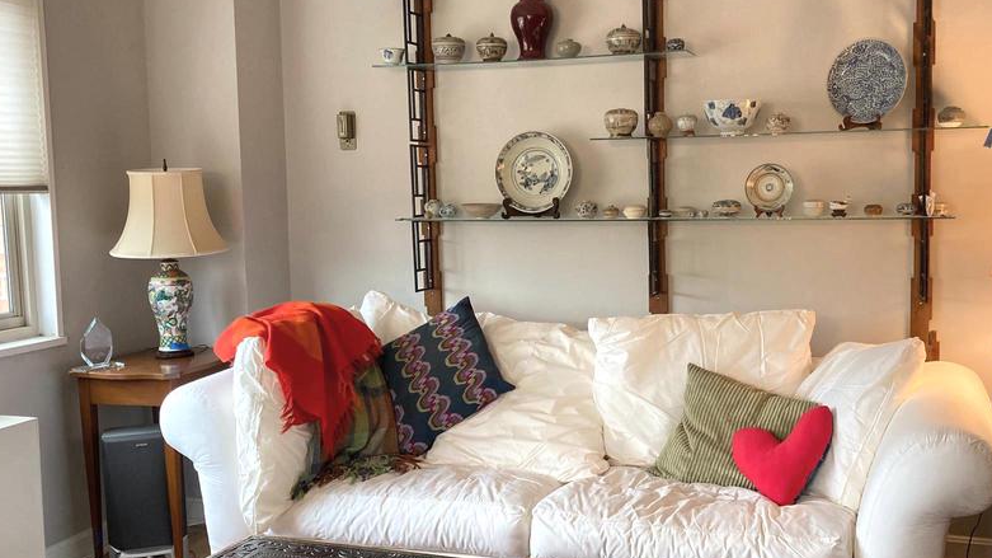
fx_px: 1052
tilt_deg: -5.5
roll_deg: +1.2
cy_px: 291
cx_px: 558
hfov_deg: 50.4
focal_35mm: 40
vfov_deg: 29.7
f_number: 1.8
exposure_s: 1/60
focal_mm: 3.99
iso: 125
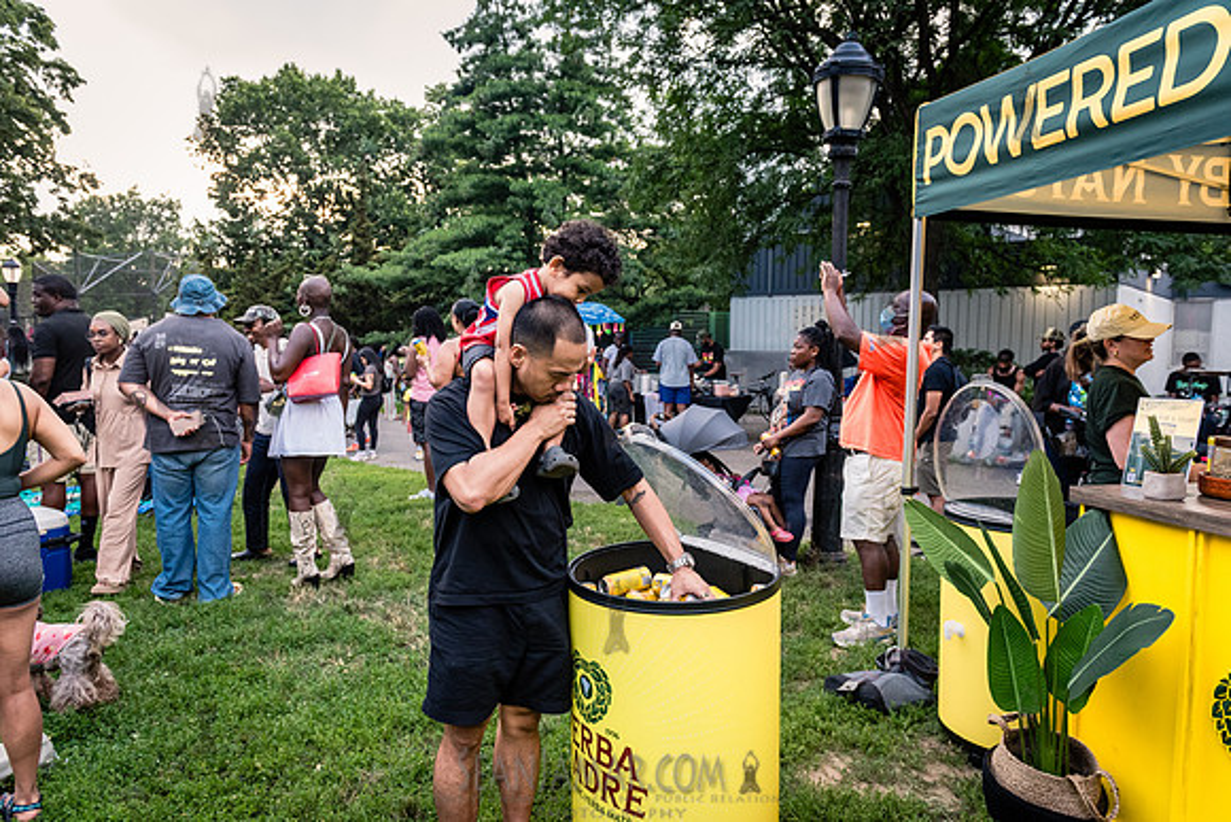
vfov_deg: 53.2
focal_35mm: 24
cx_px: 616
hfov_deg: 73.7
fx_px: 821
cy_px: 411
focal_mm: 24
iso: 2000
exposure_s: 1/500
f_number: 4
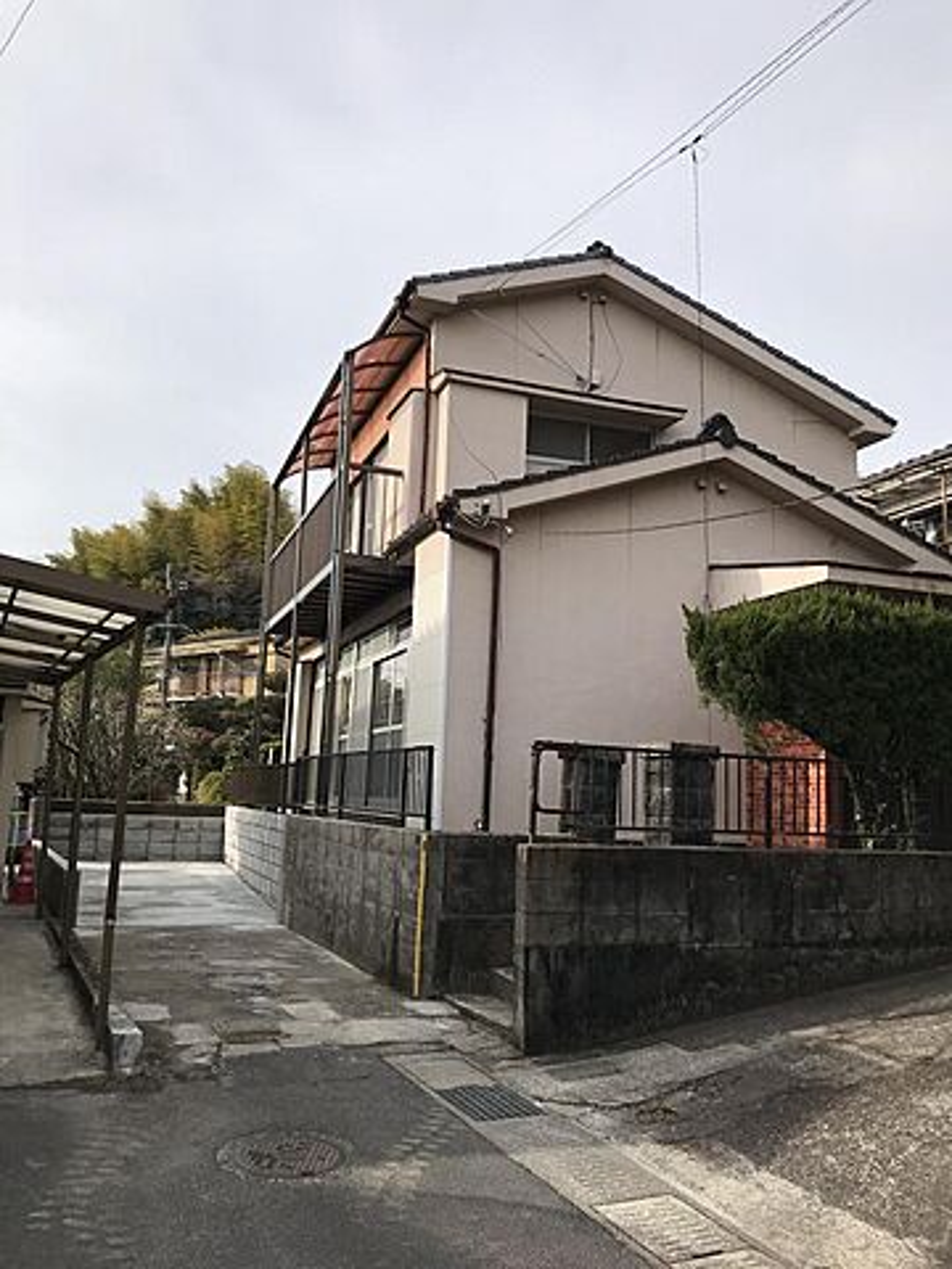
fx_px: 1027
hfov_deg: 49.7
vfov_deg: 63.4
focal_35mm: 28
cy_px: 634
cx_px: 476
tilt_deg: +10.4
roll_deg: -4.2
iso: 20
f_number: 1.8
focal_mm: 3.99
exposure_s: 1/2398
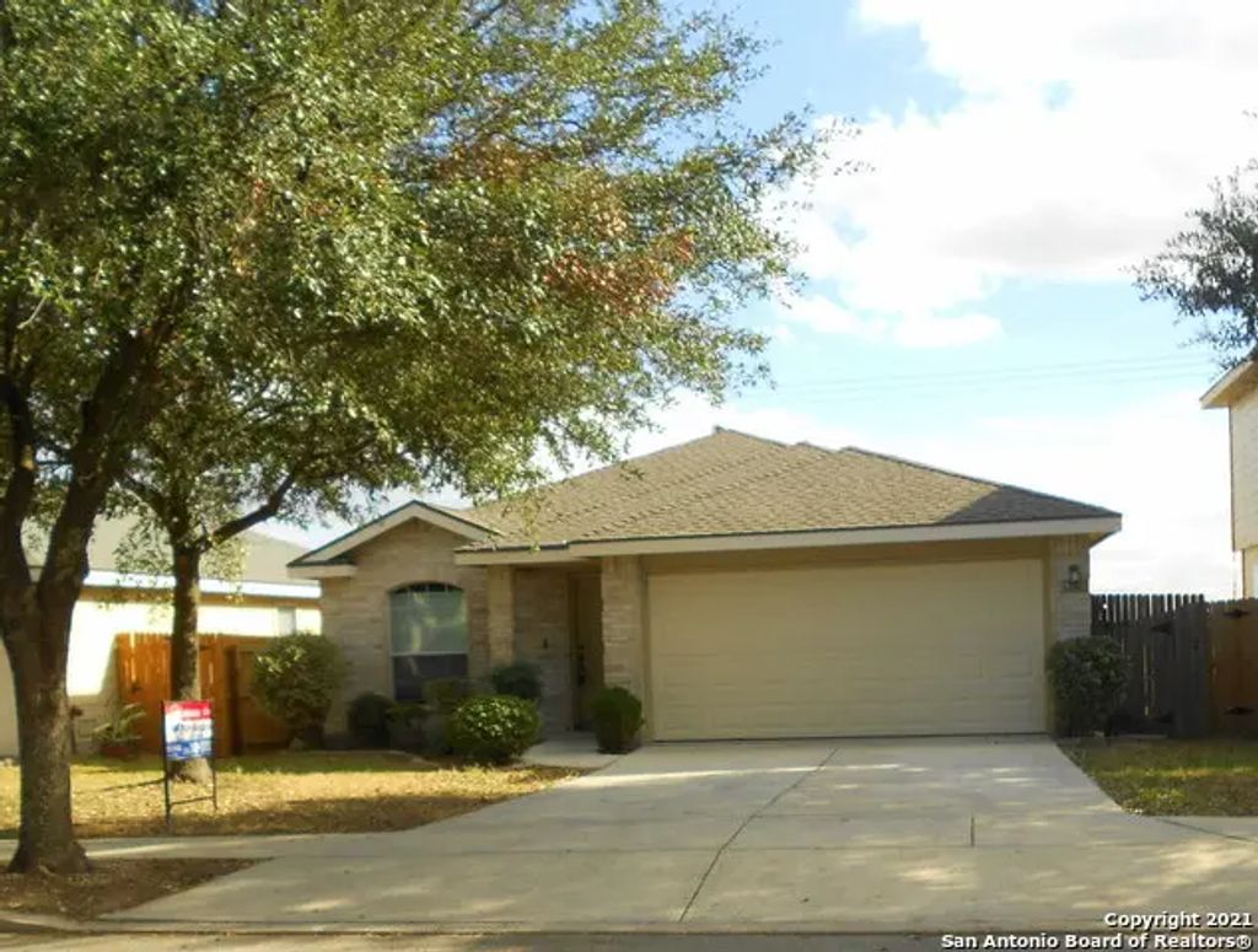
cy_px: 476
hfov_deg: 67.1
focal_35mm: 26
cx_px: 629
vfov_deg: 53.3
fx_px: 948
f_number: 3.2
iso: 80
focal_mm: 4.6
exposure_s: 1/400
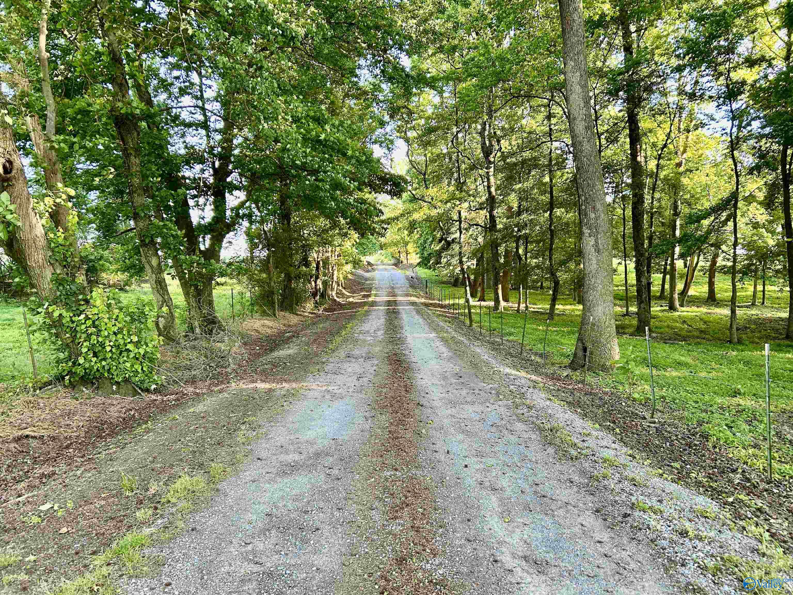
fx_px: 596
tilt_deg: -0.6
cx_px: 396
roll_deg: +2.6
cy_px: 298
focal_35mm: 26
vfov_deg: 53.1
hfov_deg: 67.3
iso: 100
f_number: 1.5
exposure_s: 1/121
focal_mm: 5.7
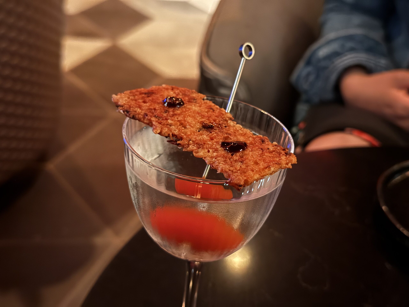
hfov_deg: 39.7
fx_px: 567
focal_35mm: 48
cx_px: 204
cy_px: 154
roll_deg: -6.9
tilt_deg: -30.3
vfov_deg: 30.3
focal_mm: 6.76
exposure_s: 1/5
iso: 640
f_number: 1.78
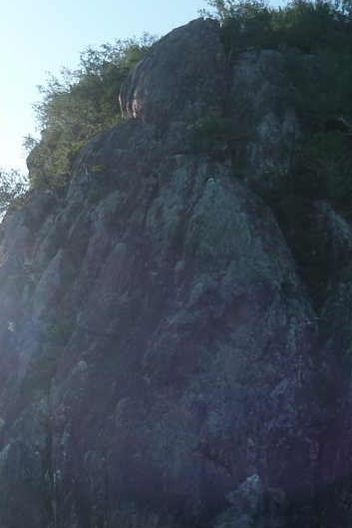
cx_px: 96
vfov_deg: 33.5
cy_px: 366
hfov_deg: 22.8
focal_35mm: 59
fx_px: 865
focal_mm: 4.1
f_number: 4
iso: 80
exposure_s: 1/320
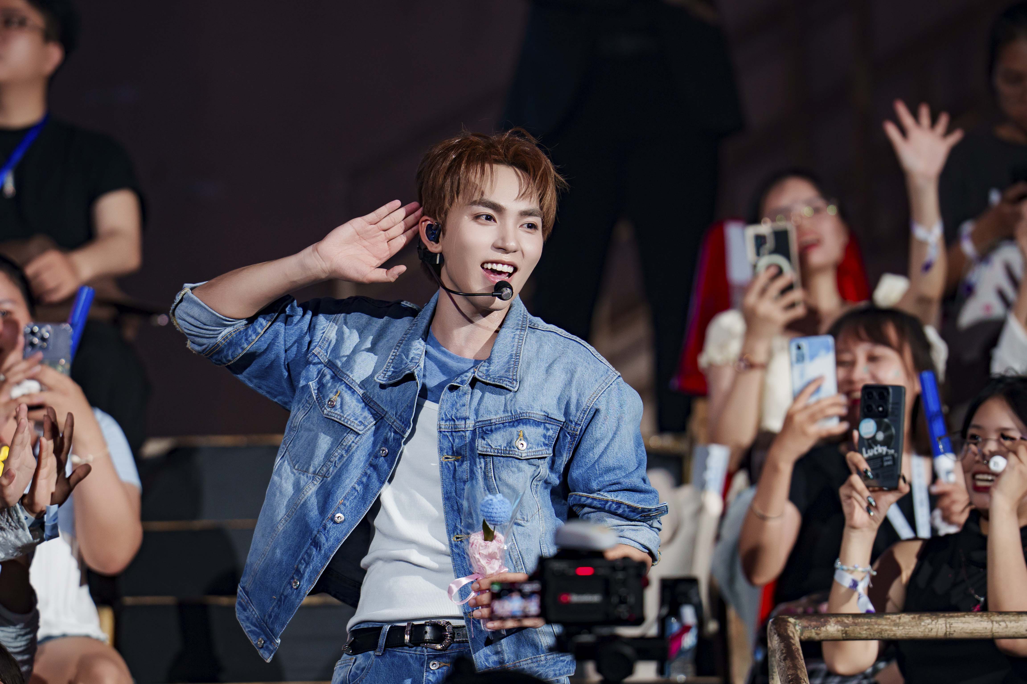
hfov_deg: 6.9
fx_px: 8558
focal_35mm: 300
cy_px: 342
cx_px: 514
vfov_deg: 4.6
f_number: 2
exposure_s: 1/640
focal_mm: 200
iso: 500
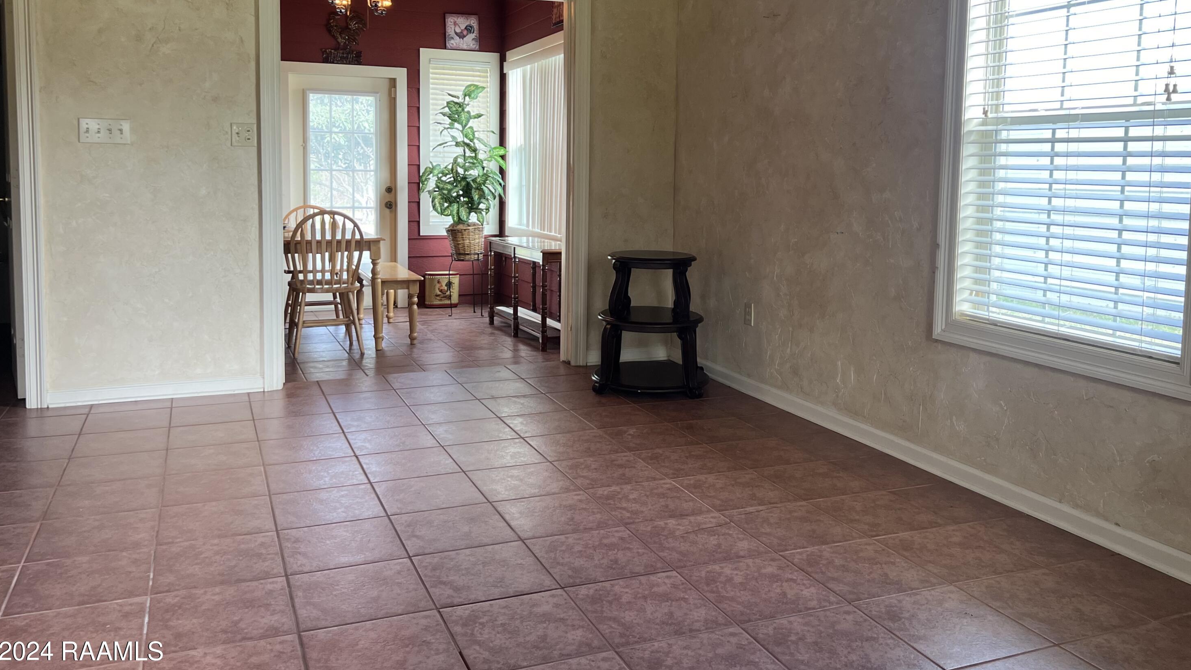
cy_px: 236
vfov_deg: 39.8
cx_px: 587
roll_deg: -1.6
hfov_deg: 66.1
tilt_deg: -4.7
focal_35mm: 29
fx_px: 916
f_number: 1.5
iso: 125
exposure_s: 1/120
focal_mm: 5.7
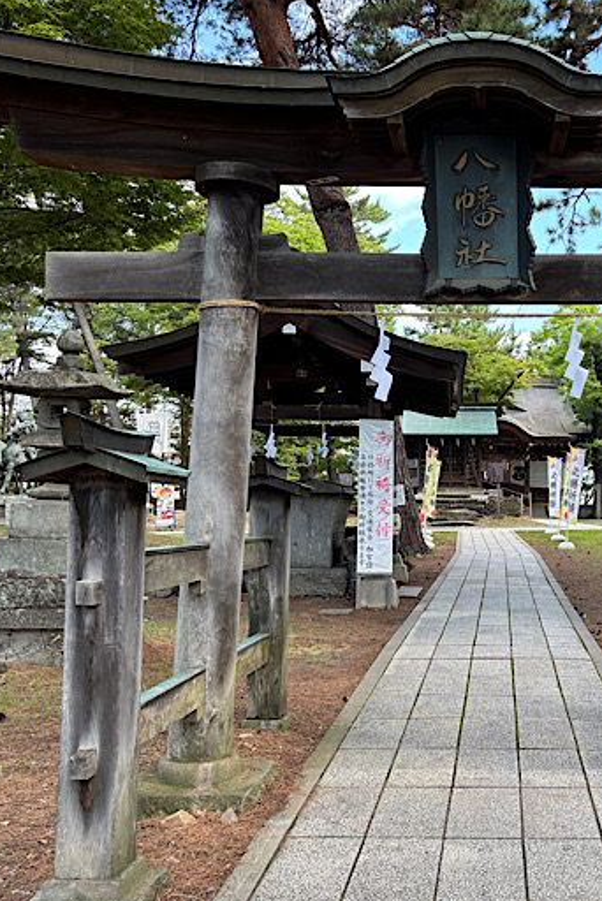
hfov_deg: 33.8
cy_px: 472
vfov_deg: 50.7
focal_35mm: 38
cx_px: 502
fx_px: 952
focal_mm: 5.96
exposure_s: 1/158
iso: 40
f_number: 1.6
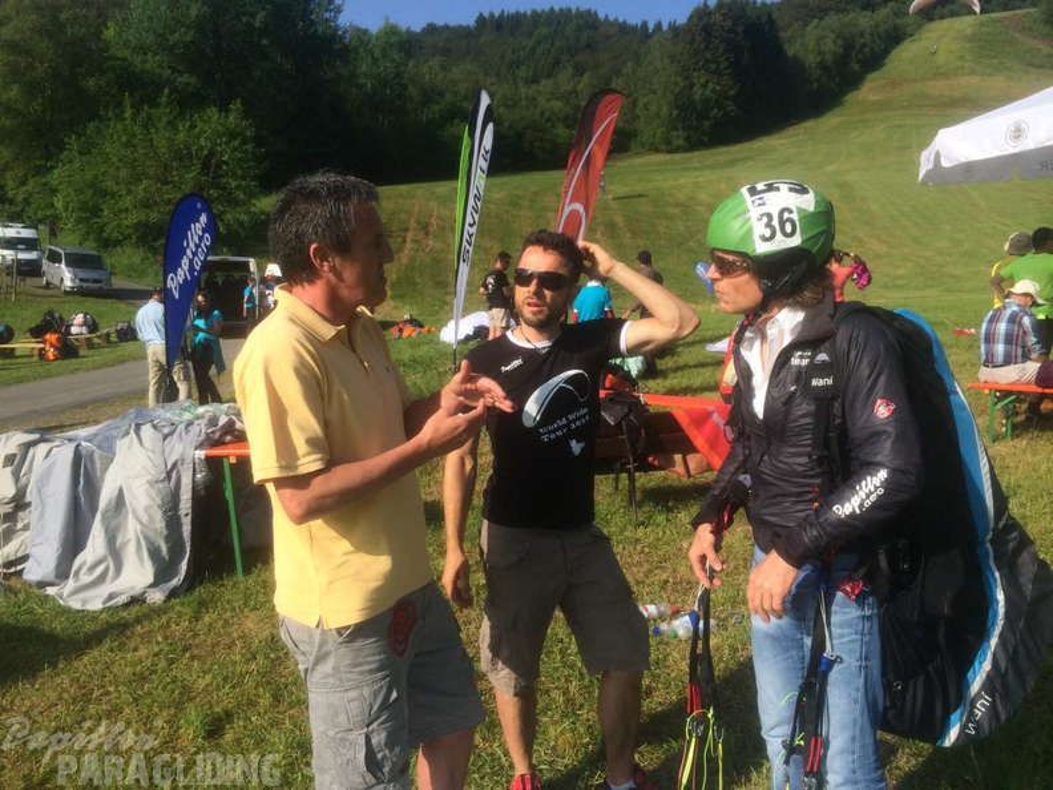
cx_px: 526
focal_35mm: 30
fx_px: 913
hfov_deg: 60.0
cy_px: 395
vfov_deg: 46.8
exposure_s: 1/2053
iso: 40
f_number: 2.2
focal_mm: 4.12
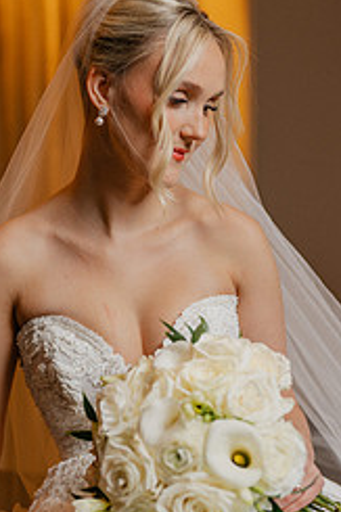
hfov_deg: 14.8
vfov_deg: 22.2
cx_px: 155
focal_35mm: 92
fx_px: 1309
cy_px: 274
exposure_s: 1/200
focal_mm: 50
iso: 250
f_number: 2.2
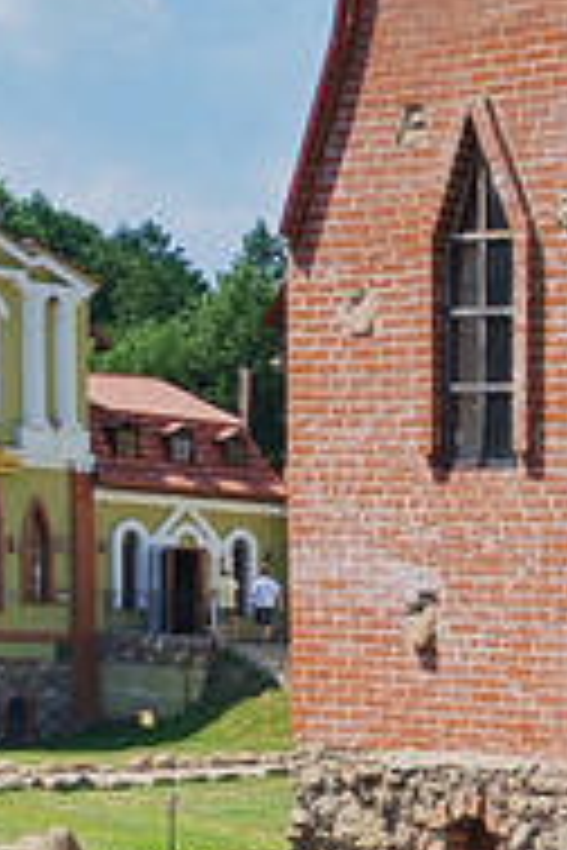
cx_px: 832
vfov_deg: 13.4
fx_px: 3591
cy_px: 697
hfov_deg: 8.8
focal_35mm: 152
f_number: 1.9
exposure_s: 1/850
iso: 50
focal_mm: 6.12
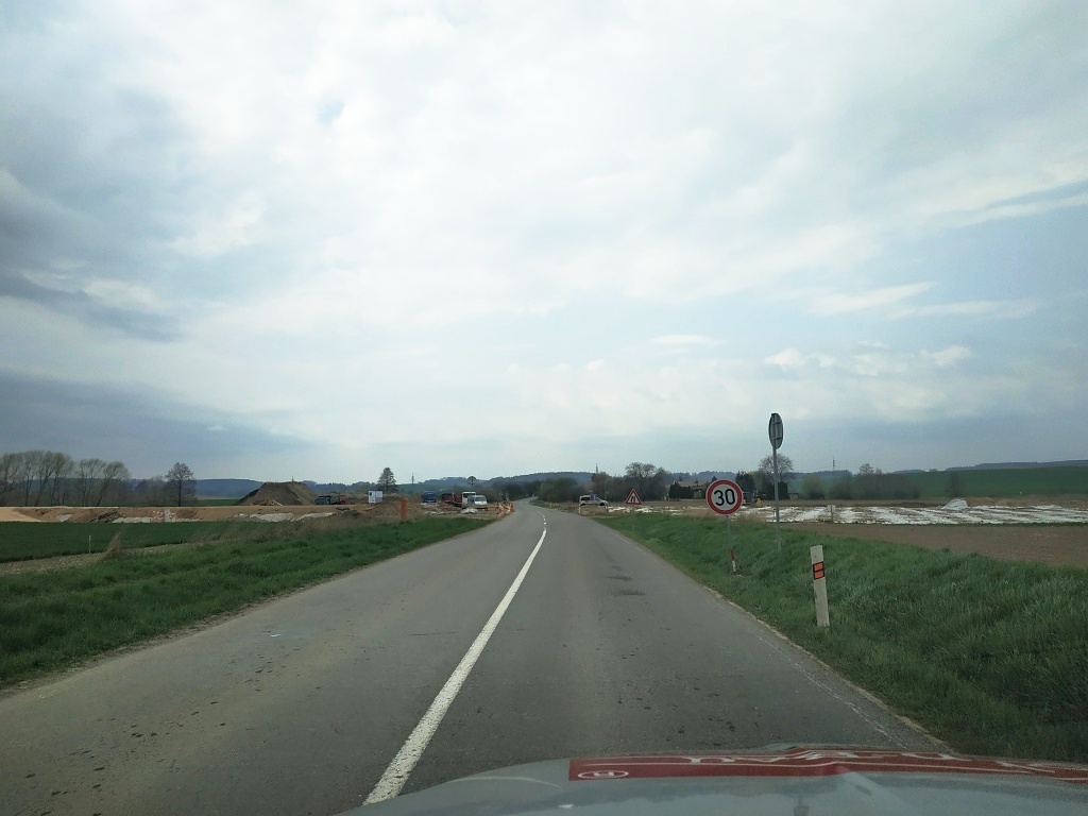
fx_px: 754
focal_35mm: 24
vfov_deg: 56.8
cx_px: 544
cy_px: 408
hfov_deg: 71.6
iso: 100
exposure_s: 1/1890
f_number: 1.9
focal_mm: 3.94
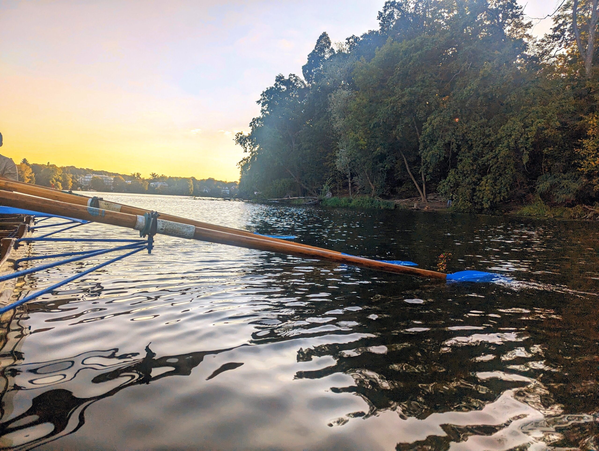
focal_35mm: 24
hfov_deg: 71.5
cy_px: 226
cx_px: 300
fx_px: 416
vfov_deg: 56.9
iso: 44
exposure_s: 1/2179
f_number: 1.85
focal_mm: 6.81
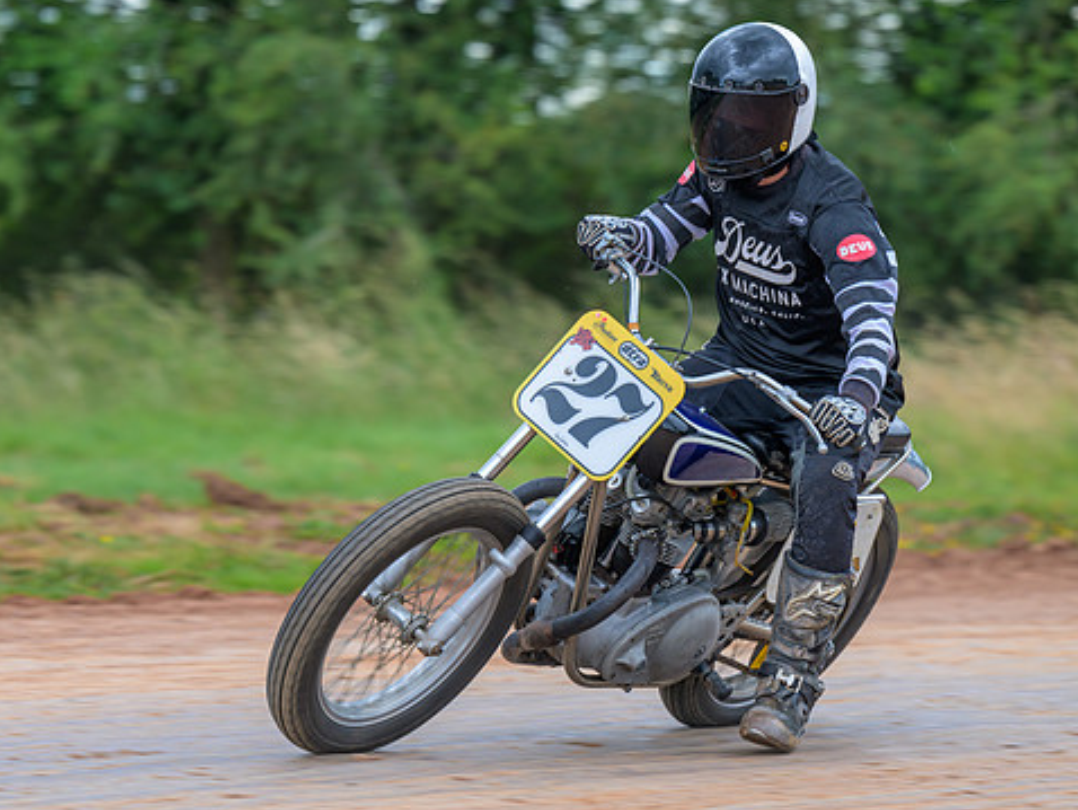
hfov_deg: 7.8
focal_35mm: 254
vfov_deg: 5.9
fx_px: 7914
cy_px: 458
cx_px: 482
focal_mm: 170
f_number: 4
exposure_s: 1/320
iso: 200
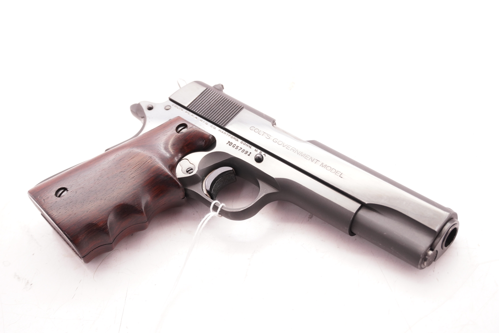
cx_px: 250
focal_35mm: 54
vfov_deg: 25.1
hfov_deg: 36.9
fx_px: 749
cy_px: 166
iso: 800
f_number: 5.6
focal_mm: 36
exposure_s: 1/125
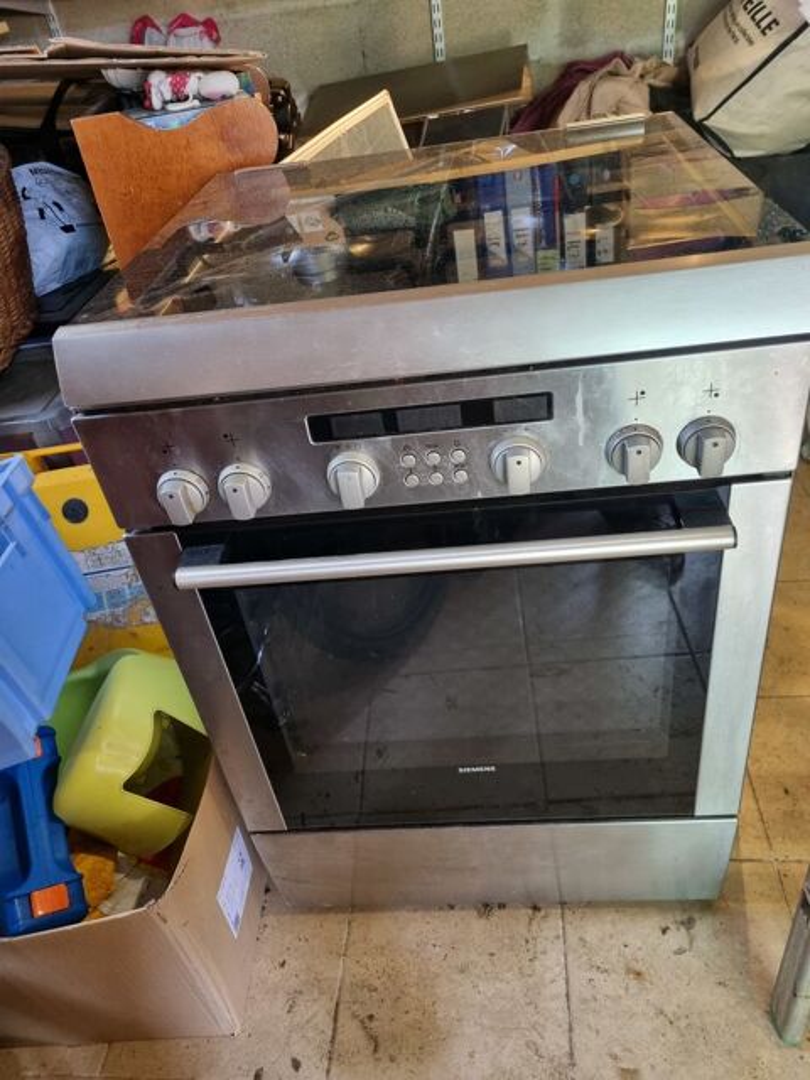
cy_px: 540
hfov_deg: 53.1
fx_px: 811
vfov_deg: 67.3
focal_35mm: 26
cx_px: 405
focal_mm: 5.4
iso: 320
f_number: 1.8
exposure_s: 1/50
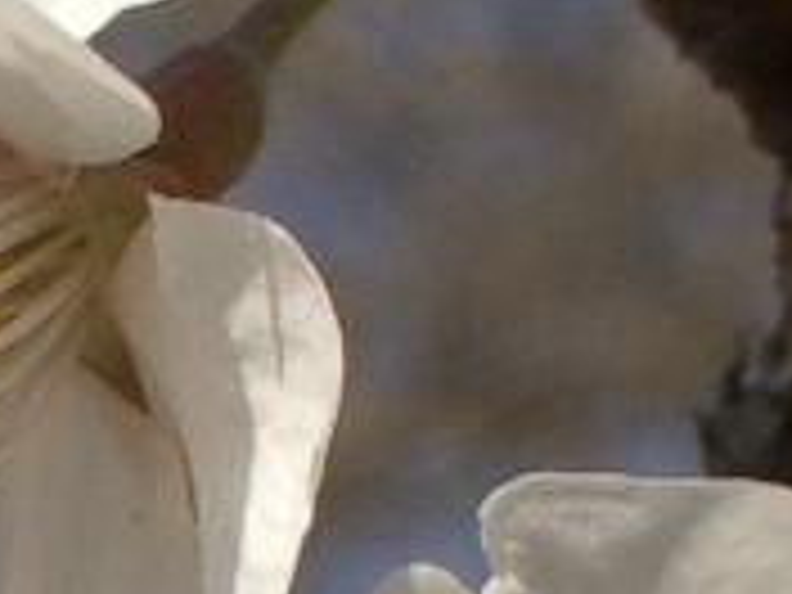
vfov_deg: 4.0
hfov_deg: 5.4
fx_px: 8237
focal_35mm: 360
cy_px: 1544
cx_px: -454
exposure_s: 1/500
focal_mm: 10.2
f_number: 5.6
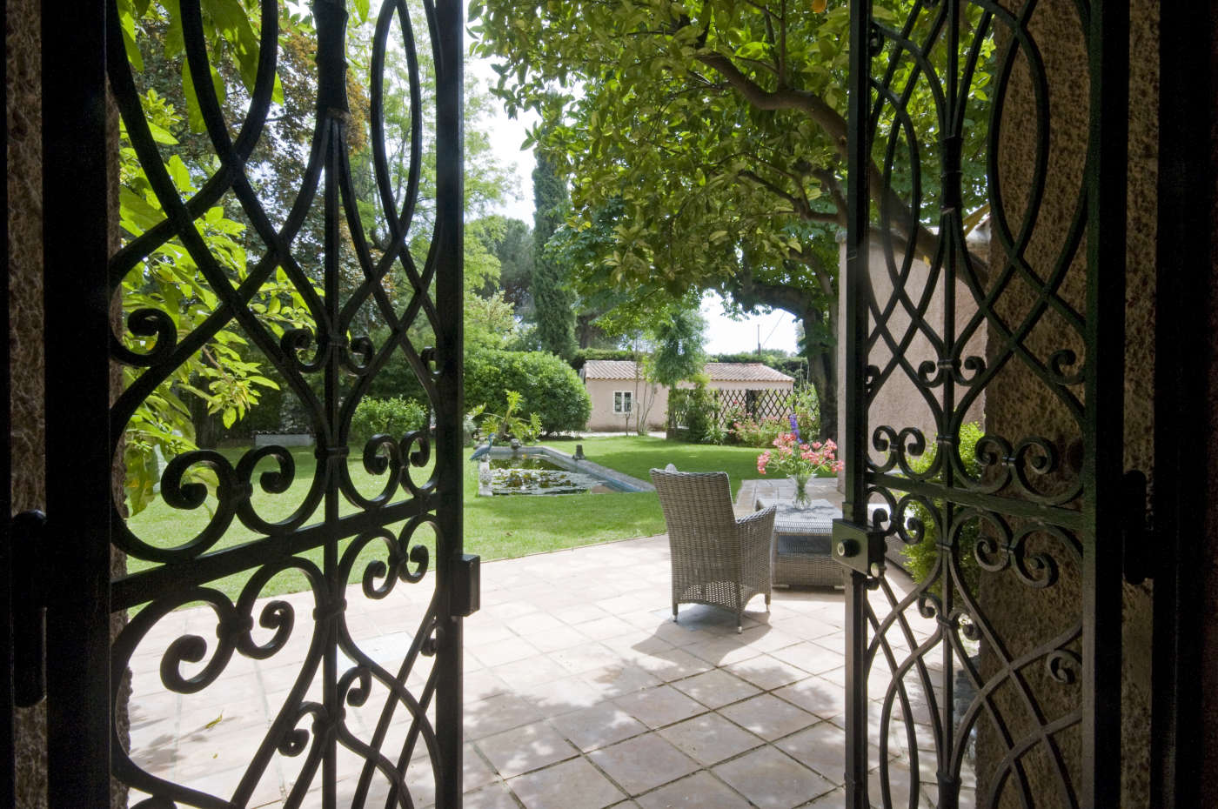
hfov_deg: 85.5
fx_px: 659
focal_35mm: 20
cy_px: 404
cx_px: 609
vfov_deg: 63.1
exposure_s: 1/125
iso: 800
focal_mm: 13
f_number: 16
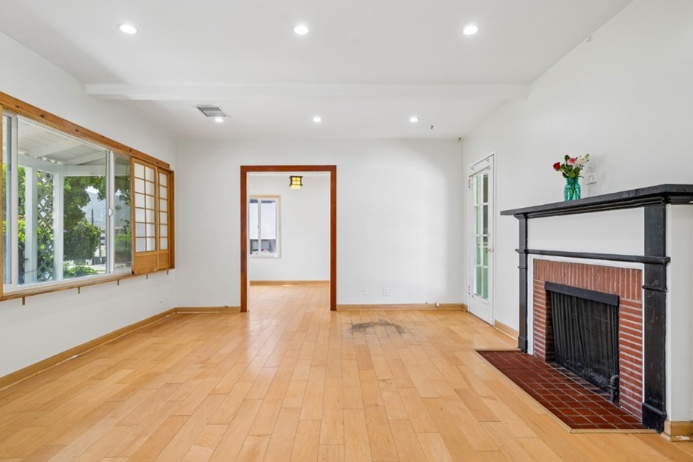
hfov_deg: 86.9
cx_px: 346
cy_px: 238
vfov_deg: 64.6
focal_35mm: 19
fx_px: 366
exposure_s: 1/8
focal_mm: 17
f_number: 9
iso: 320
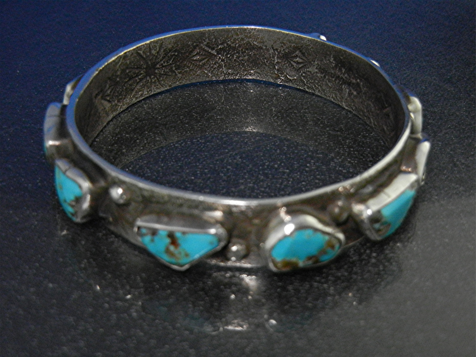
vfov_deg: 24.8
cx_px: 238
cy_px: 178
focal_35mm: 59
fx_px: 811
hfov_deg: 32.7
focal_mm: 10.6
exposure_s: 1/30
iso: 800
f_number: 8
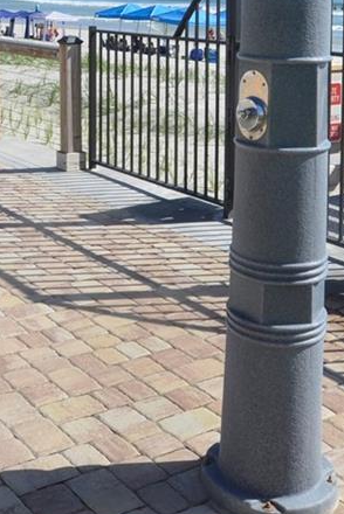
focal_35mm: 60
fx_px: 856
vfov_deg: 31.7
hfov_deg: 22.6
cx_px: 109
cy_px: 43
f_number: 10
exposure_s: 1/400
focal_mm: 11
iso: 200
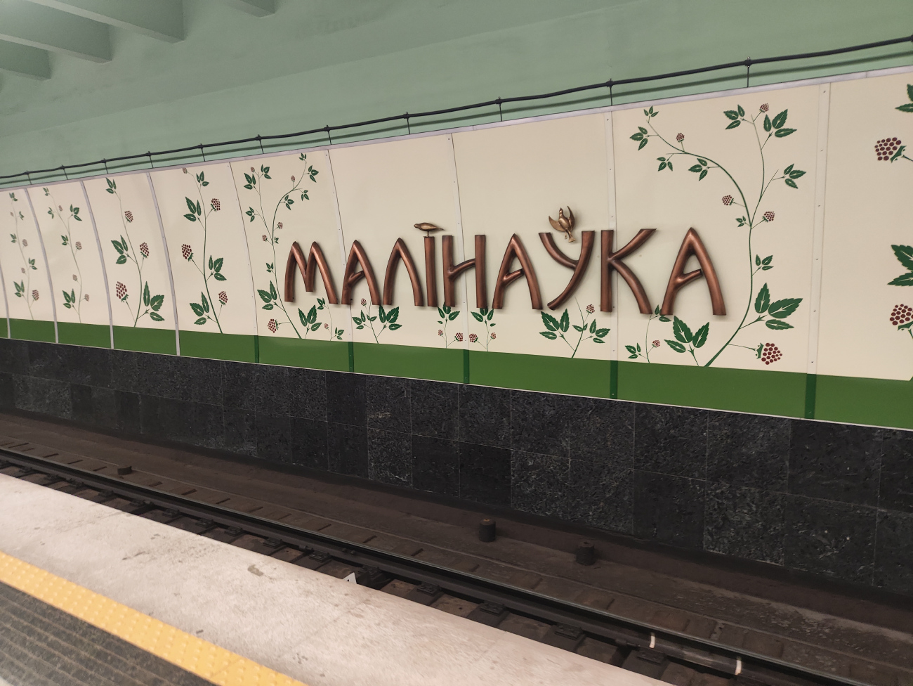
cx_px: 456
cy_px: 343
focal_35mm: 24
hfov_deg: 71.6
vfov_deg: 56.8
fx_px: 633
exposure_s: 1/33.3
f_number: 1.8
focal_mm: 4.68
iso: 748
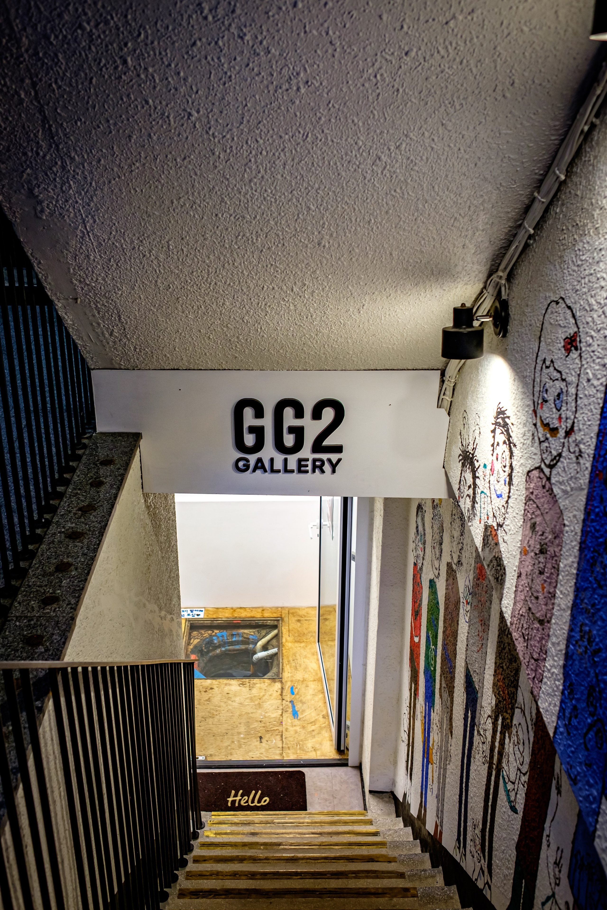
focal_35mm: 35
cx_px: 304
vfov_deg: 54.4
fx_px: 885
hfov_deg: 37.9
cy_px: 455
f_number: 3.2
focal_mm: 23
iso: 400
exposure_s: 1/125
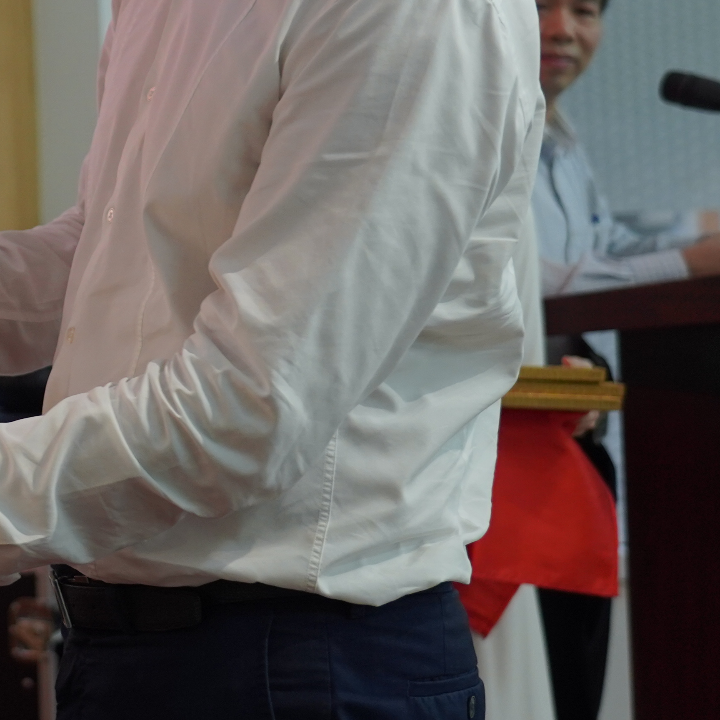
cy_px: 105
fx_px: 2777
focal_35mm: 118
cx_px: -253
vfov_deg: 14.7
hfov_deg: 14.1
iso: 1000
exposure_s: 1/160
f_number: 4
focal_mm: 40
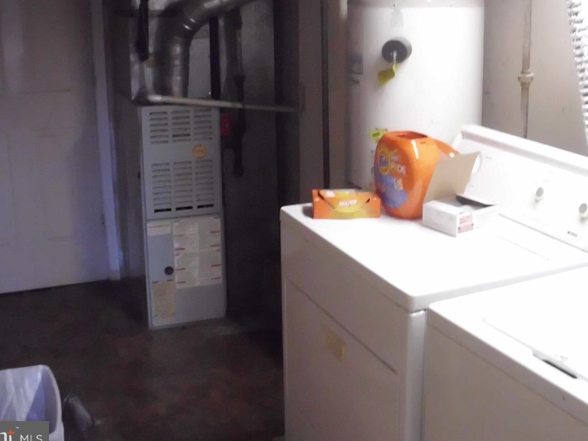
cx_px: 360
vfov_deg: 27.4
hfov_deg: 36.0
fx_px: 900
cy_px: 146
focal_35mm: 53
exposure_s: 1/60
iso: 1600
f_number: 2.9
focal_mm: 6.3
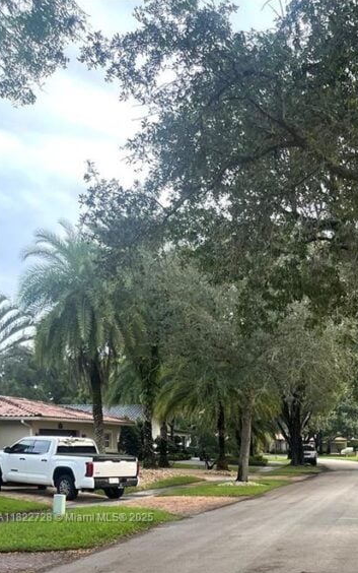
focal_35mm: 50
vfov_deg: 37.6
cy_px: 518
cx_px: 384
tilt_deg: -3.8
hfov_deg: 24.3
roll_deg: +1.3
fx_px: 780
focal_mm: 5.1
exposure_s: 1/121
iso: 125
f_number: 1.6
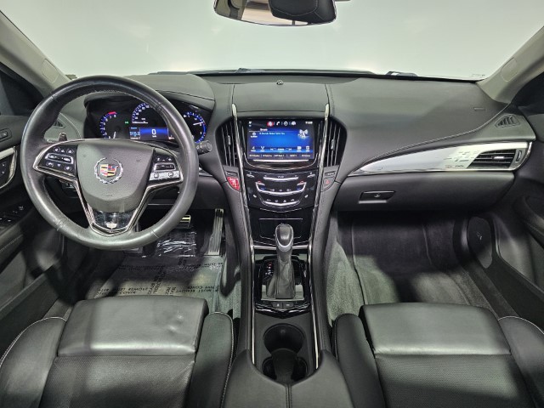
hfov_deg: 73.9
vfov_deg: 58.9
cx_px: 272
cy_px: 204
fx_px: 361
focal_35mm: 23
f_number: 1.7
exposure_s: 1/120
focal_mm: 6.3
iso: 800
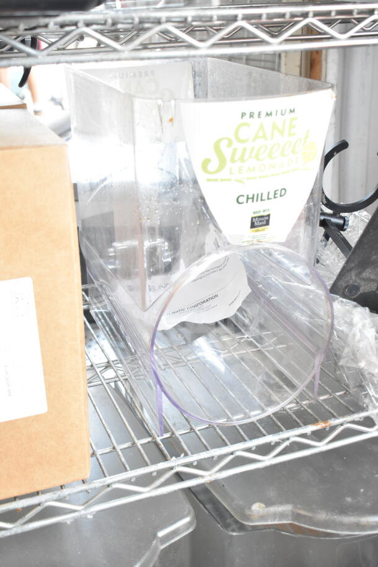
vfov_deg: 44.9
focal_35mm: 44
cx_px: 189
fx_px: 685
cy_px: 284
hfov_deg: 30.9
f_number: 5
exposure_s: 1/100
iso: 1600
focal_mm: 29
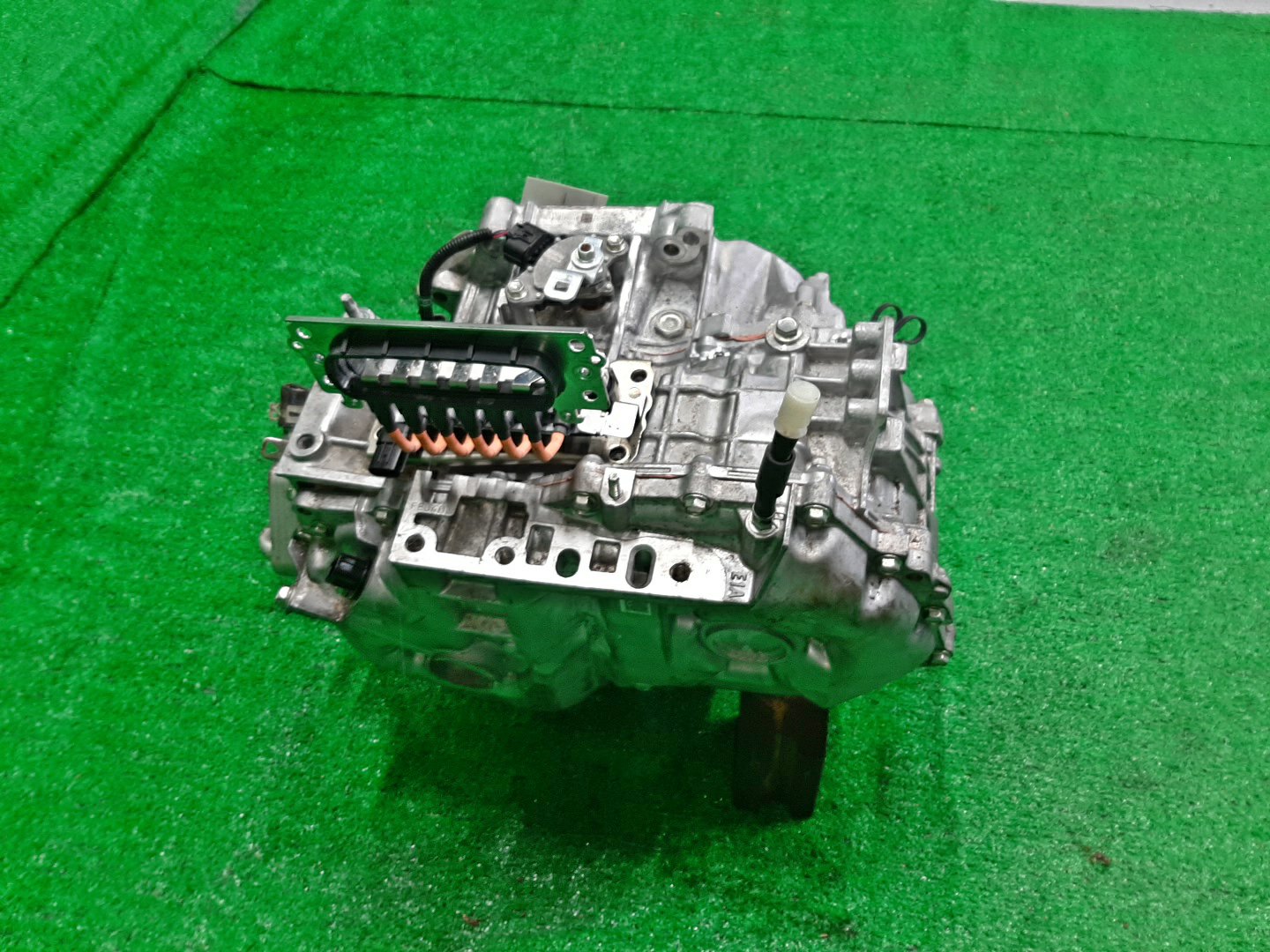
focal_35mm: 26
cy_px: 476
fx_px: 954
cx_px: 635
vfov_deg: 53.1
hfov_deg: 67.3
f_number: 1.7
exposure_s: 1/50
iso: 80
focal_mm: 3.93
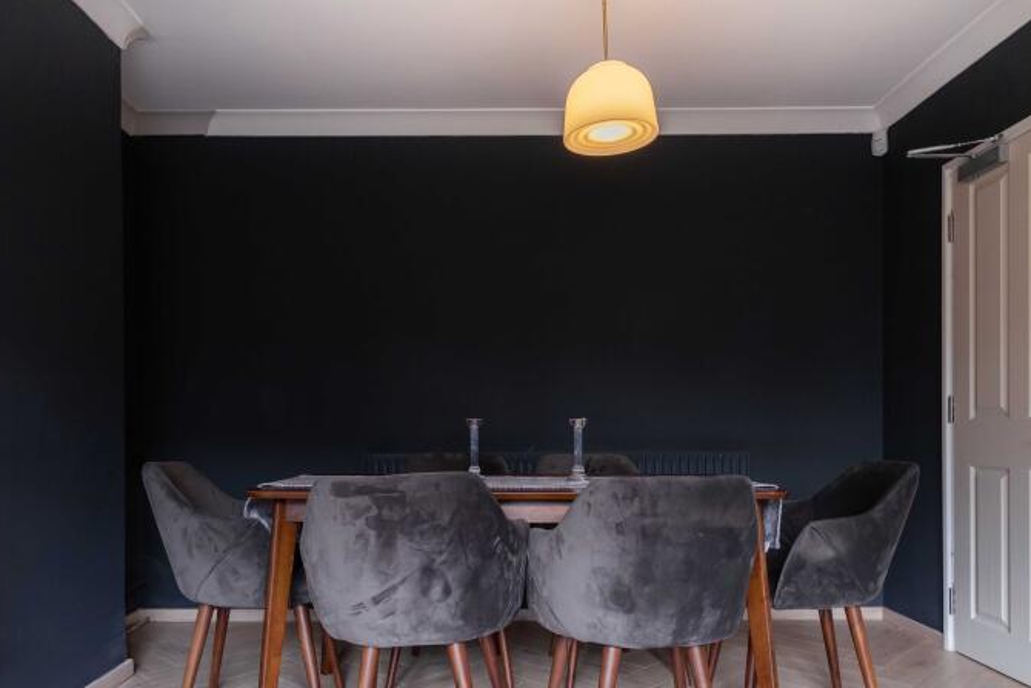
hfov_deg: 69.3
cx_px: 479
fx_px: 745
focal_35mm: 26
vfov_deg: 48.9
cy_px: 450
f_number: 8
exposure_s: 1/40
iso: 640
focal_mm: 17
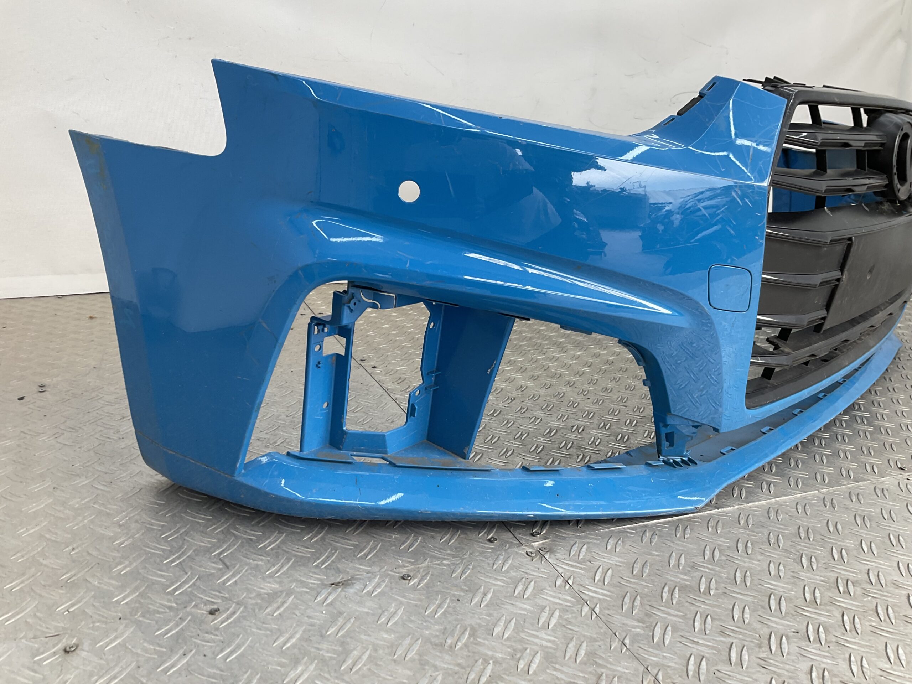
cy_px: 342
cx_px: 456
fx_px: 764
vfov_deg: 48.2
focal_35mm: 29
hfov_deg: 61.7
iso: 20
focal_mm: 3
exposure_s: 1/120
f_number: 1.8
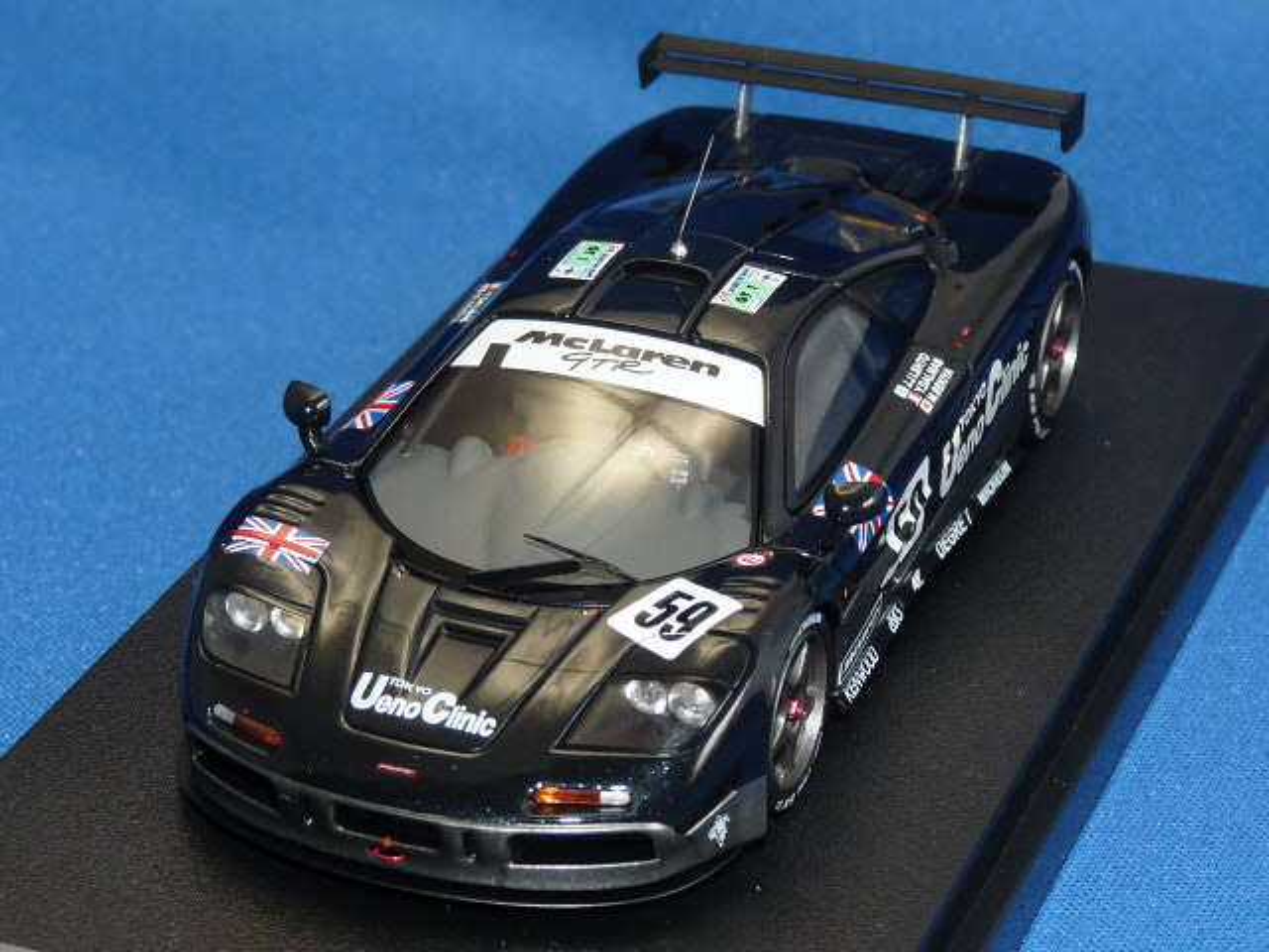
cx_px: 634
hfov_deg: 17.1
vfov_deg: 12.9
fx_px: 4216
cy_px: 476
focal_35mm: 115
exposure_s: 1/30
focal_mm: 11.5
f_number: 4
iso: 100
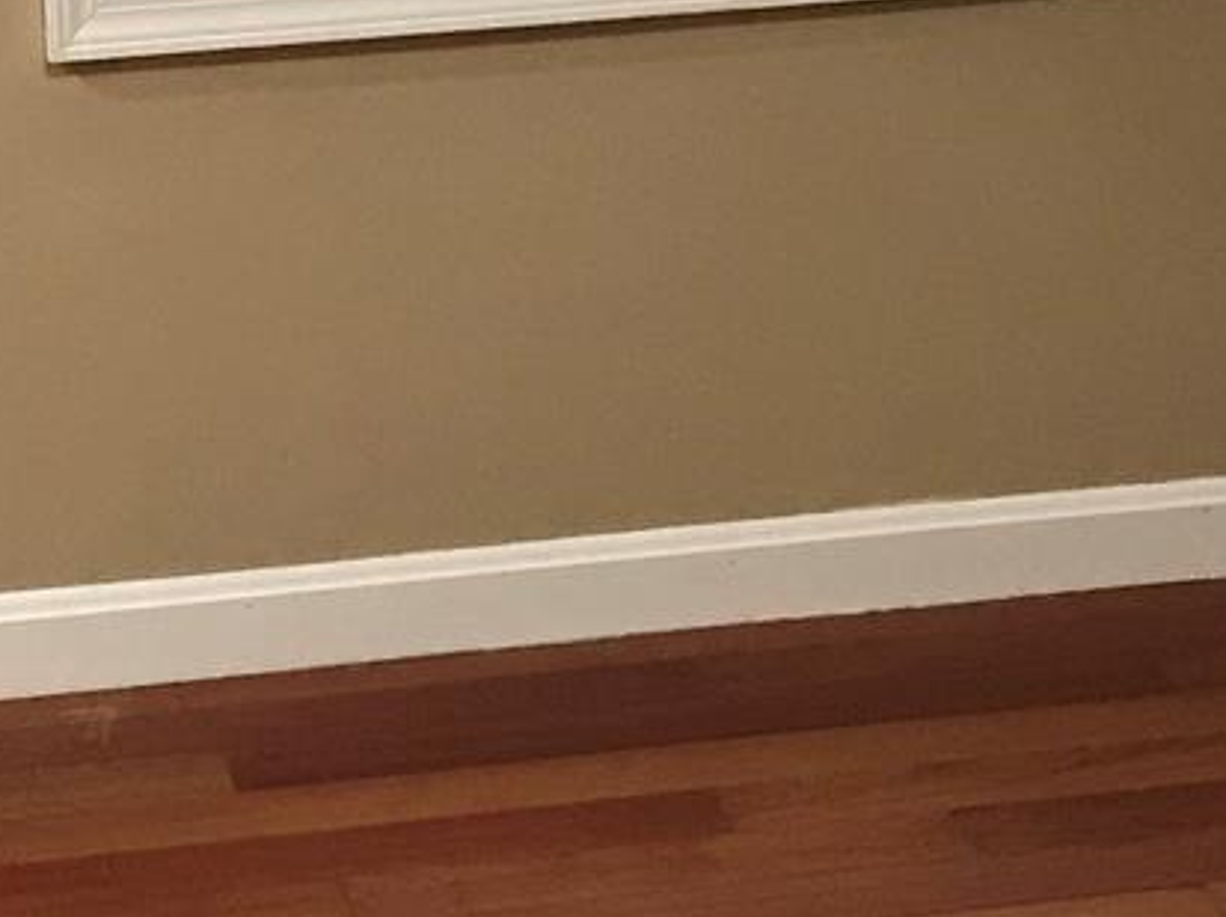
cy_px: -33
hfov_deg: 14.2
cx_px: 549
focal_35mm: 139
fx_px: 4919
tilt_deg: -14.5
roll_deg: +1.5
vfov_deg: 10.6
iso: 100
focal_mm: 3.99
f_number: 1.8
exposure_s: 1/12
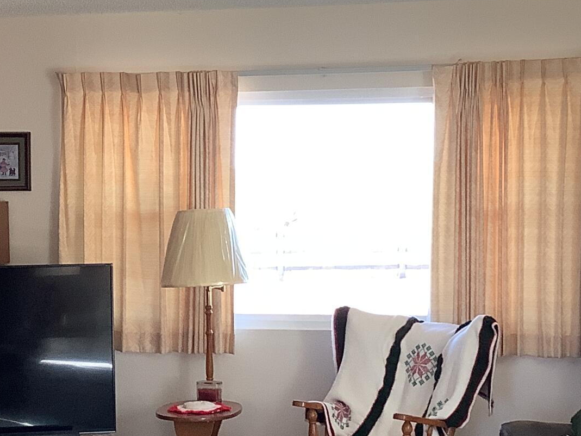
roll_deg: +0.6
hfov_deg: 22.4
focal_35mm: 87
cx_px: 182
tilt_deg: -6.0
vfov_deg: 16.9
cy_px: 299
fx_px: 1460
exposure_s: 1/60
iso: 64
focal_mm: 3.3
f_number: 2.4
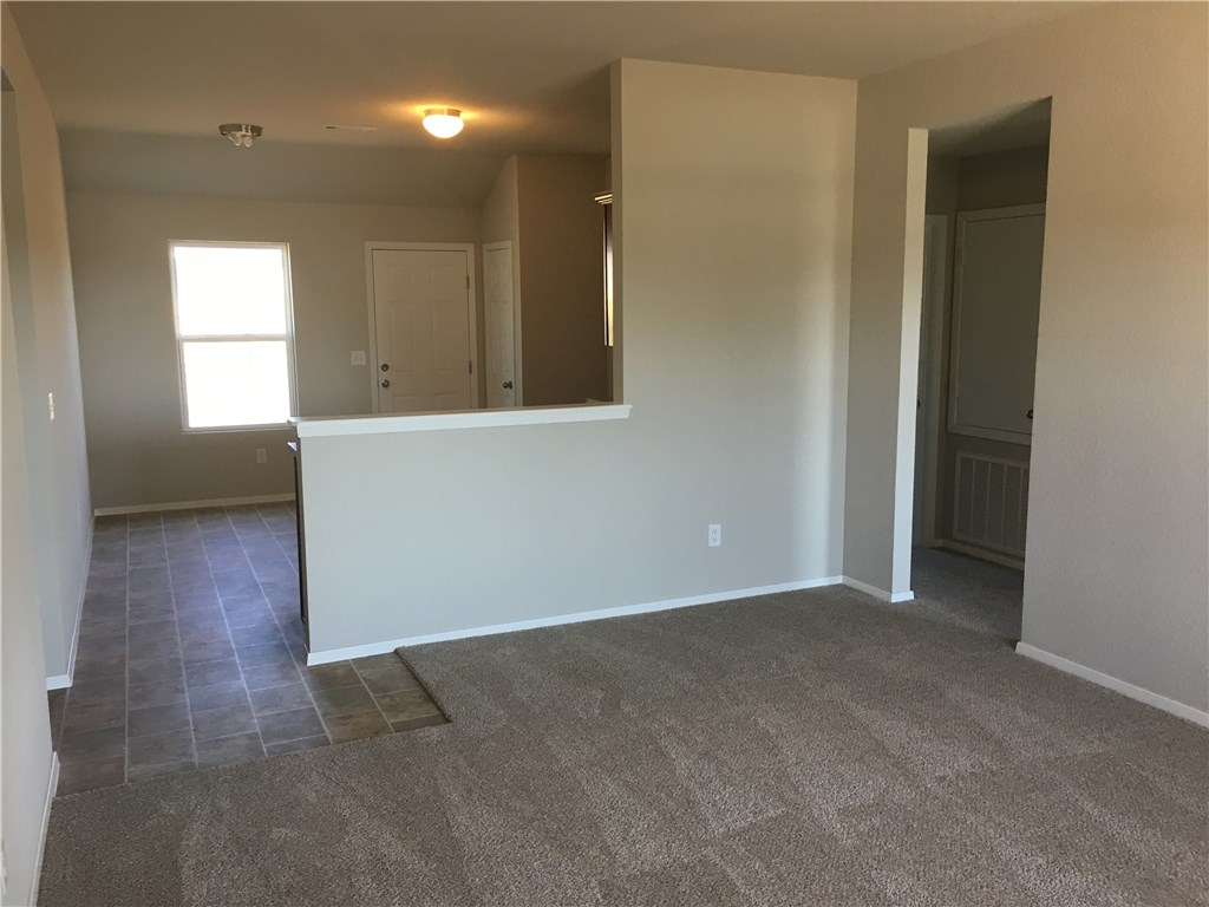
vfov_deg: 48.2
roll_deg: +0.3
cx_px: 604
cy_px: 454
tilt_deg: -8.5
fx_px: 1013
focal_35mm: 29
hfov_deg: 61.7
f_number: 2.2
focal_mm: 4.15
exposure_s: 1/30
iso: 32
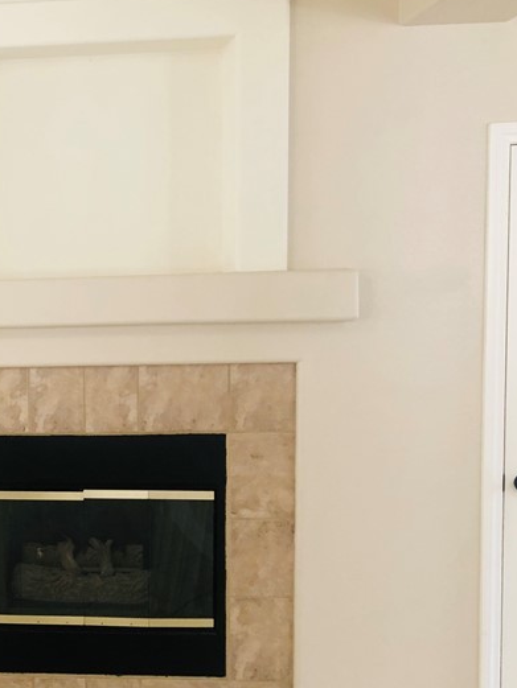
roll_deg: +1.9
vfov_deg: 34.9
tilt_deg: -4.5
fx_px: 1095
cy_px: 382
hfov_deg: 23.9
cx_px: -124
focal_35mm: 55
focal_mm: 4
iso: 40
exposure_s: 1/15
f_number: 1.8
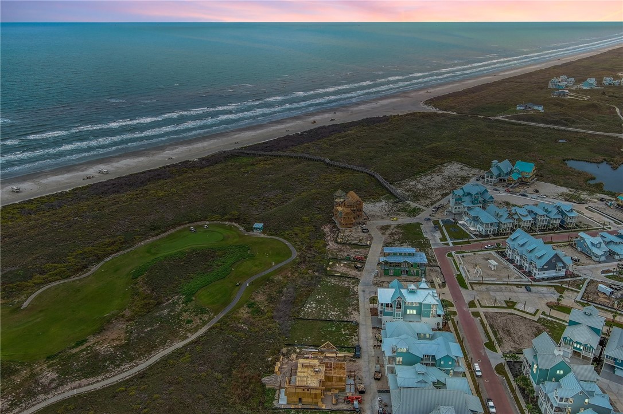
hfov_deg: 63.7
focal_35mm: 29
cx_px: 312
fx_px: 502
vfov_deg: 44.9
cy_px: 207
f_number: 2.8
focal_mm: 10.57
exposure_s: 1/750
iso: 100
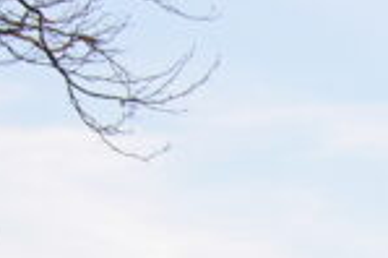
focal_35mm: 509
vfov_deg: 2.7
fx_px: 5480
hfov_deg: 4.0
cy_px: 745
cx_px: 1021
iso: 50
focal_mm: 18
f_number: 4.7
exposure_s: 1/80.8
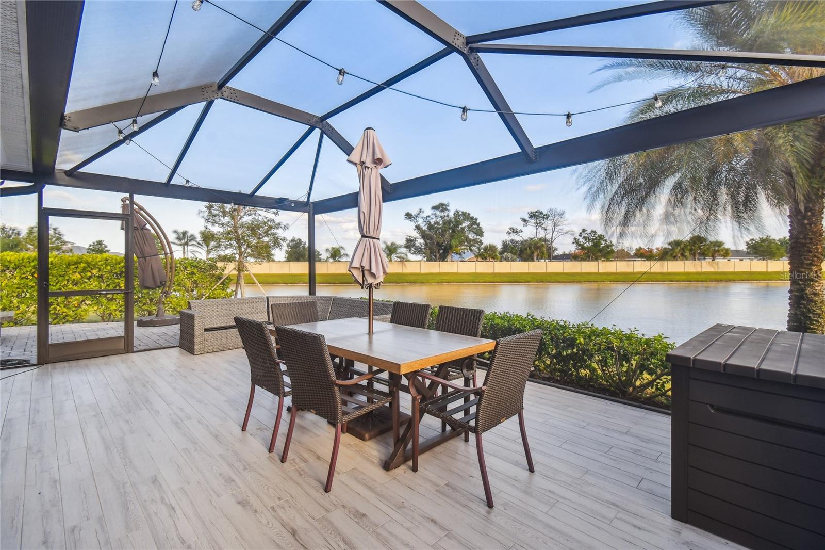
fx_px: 344
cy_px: 275
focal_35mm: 15
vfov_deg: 77.3
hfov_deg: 100.4
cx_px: 412
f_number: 7.1
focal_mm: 10
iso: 100
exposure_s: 1/160
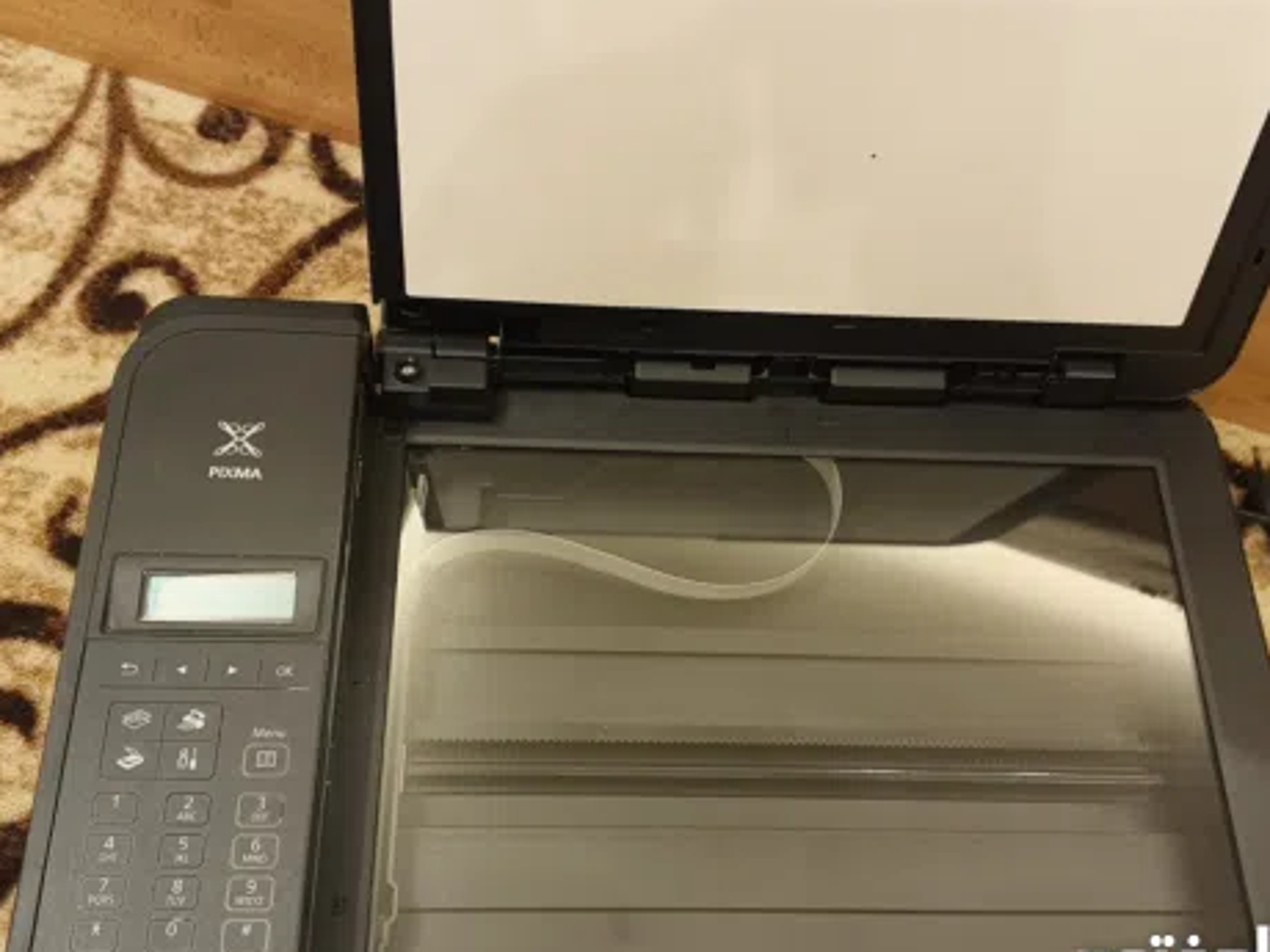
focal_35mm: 32
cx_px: 652
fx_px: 1174
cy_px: 527
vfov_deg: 44.1
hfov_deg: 56.8
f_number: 1.6
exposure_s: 1/33.3
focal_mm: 4.09
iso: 1367
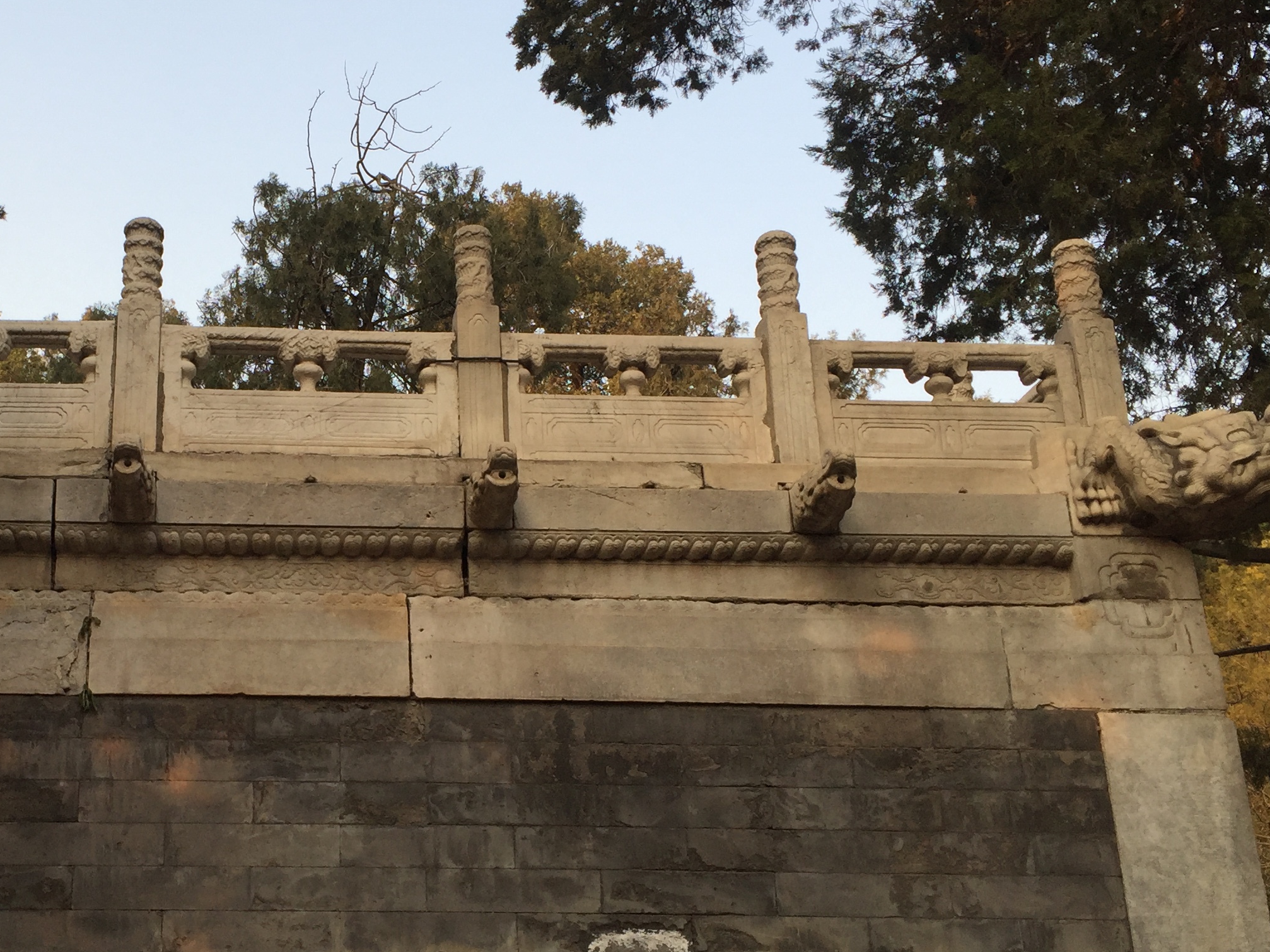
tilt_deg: +19.3
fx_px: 1724
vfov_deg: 30.8
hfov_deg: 39.4
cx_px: 320
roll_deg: -0.2
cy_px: 562
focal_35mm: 47
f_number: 2.2
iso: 32
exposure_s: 1/329
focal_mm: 4.15
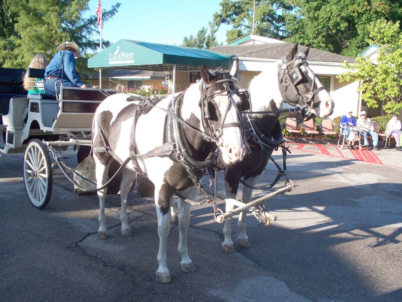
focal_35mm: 36
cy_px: 151
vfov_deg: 39.7
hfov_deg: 51.4
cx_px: 201
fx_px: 418
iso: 64
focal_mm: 7.54
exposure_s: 1/320
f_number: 2.8
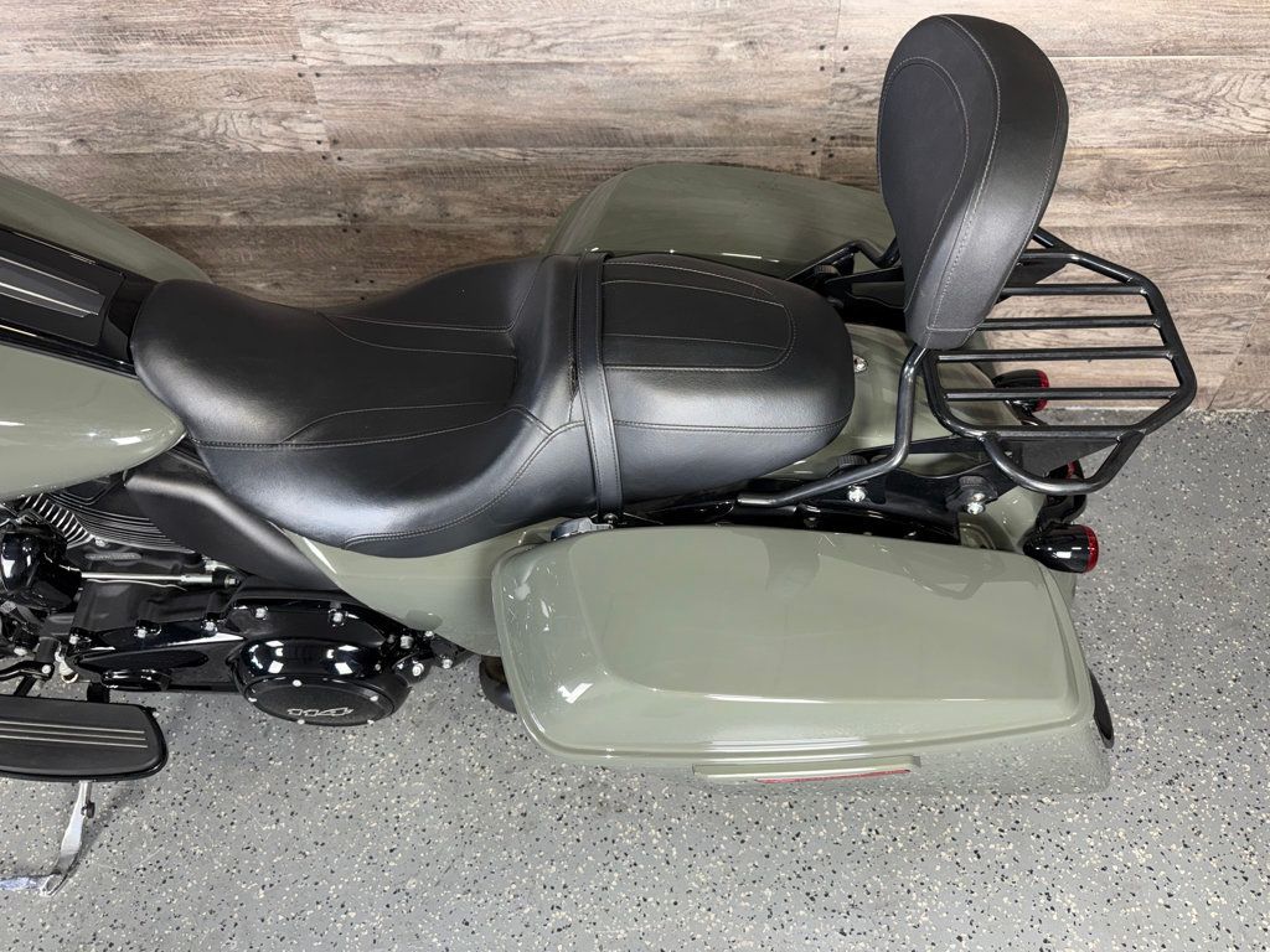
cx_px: 635
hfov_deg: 71.6
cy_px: 476
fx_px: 881
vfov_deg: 56.8
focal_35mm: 24
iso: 80
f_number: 1.78
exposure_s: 1/16
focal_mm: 6.76
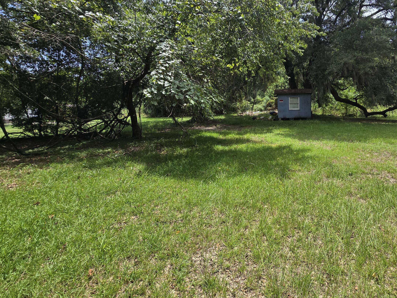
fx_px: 206
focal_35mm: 18
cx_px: 257
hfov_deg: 85.4
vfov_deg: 70.7
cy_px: 116
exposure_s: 1/1610
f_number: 2.2
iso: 50
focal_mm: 2.2
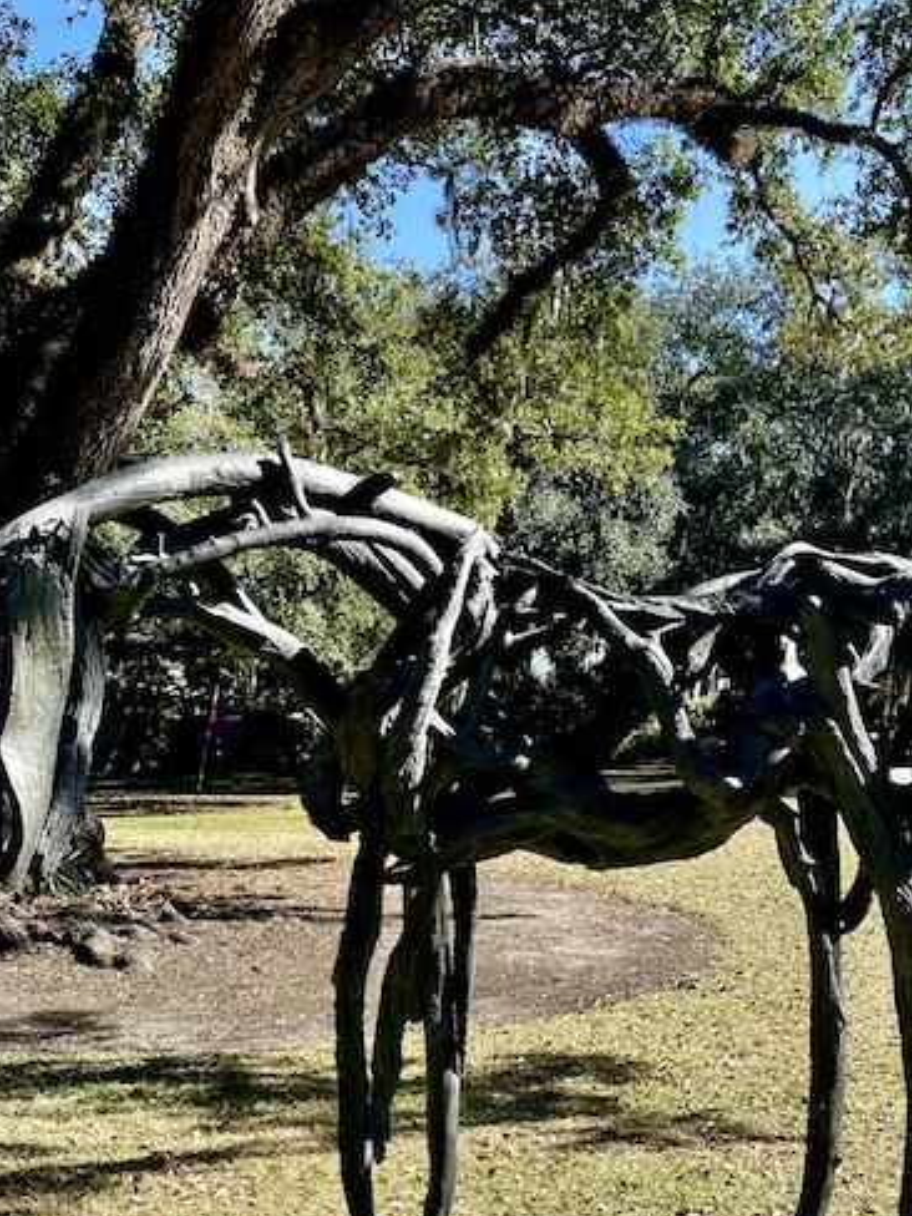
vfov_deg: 44.8
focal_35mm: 41
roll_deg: +0.6
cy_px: 855
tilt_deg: -5.3
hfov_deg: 35.0
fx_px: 1440
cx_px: 546
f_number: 1.6
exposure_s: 1/1309
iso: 32
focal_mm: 5.1
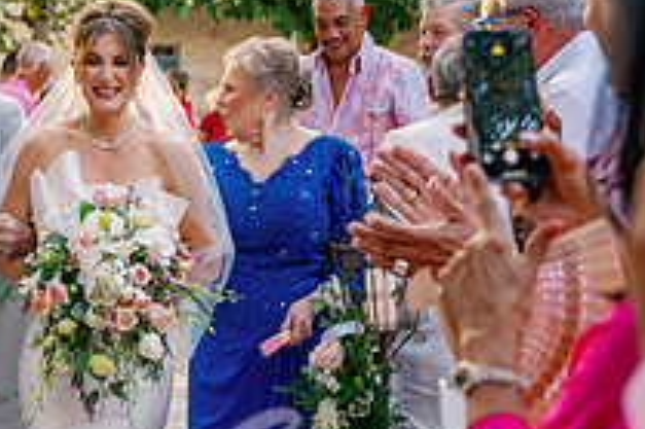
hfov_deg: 17.8
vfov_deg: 12.0
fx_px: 2041
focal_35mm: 114
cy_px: 233
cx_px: 123
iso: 320
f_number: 3.5
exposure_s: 1/250
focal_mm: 41
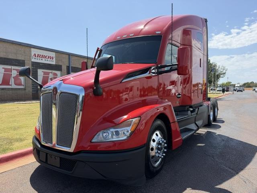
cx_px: 128
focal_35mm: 24
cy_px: 96
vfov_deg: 56.8
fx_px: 178
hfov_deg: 71.6
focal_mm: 6.76
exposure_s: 1/3584
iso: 80
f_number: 1.78
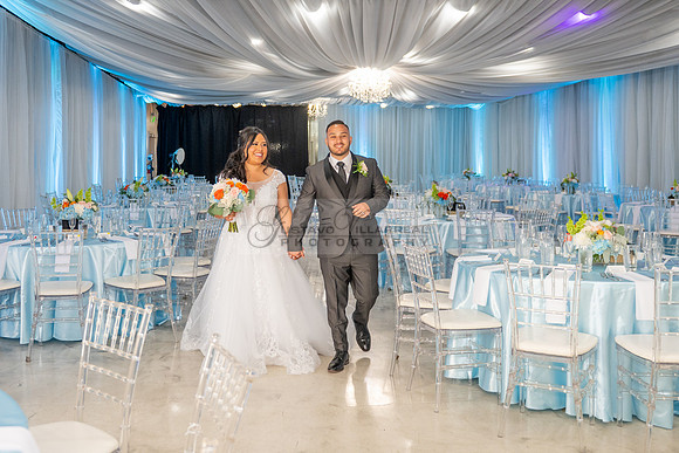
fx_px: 699
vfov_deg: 35.8
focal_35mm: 37
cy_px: 183
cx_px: 291
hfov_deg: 51.6
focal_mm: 24
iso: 800
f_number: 3.2
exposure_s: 1/160
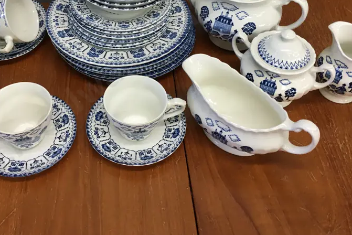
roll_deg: +0.7
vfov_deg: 28.7
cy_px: 49
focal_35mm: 46
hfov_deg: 42.6
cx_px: 148
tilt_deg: -41.5
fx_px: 450
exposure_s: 1/33
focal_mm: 4.15
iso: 64
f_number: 2.2
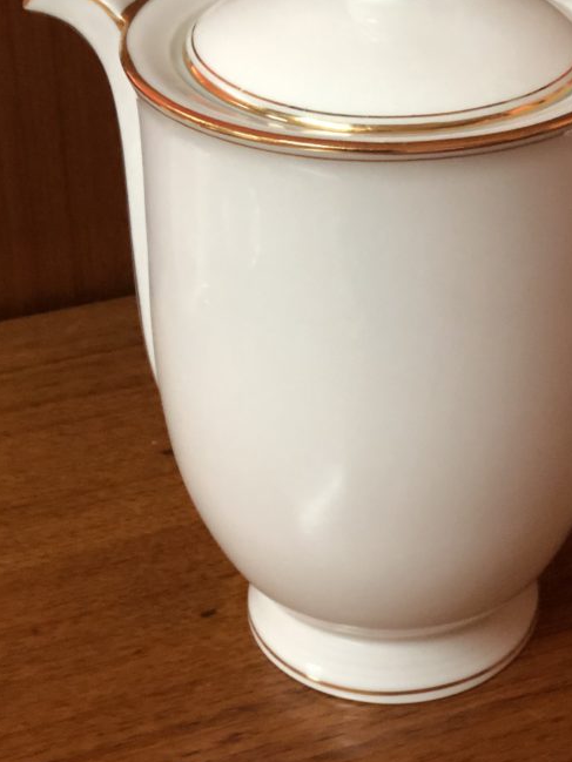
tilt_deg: -26.2
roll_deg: +0.7
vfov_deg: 23.6
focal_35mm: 82
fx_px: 1806
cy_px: 204
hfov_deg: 17.9
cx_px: 408
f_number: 2.4
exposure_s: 1/10
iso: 160
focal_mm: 6
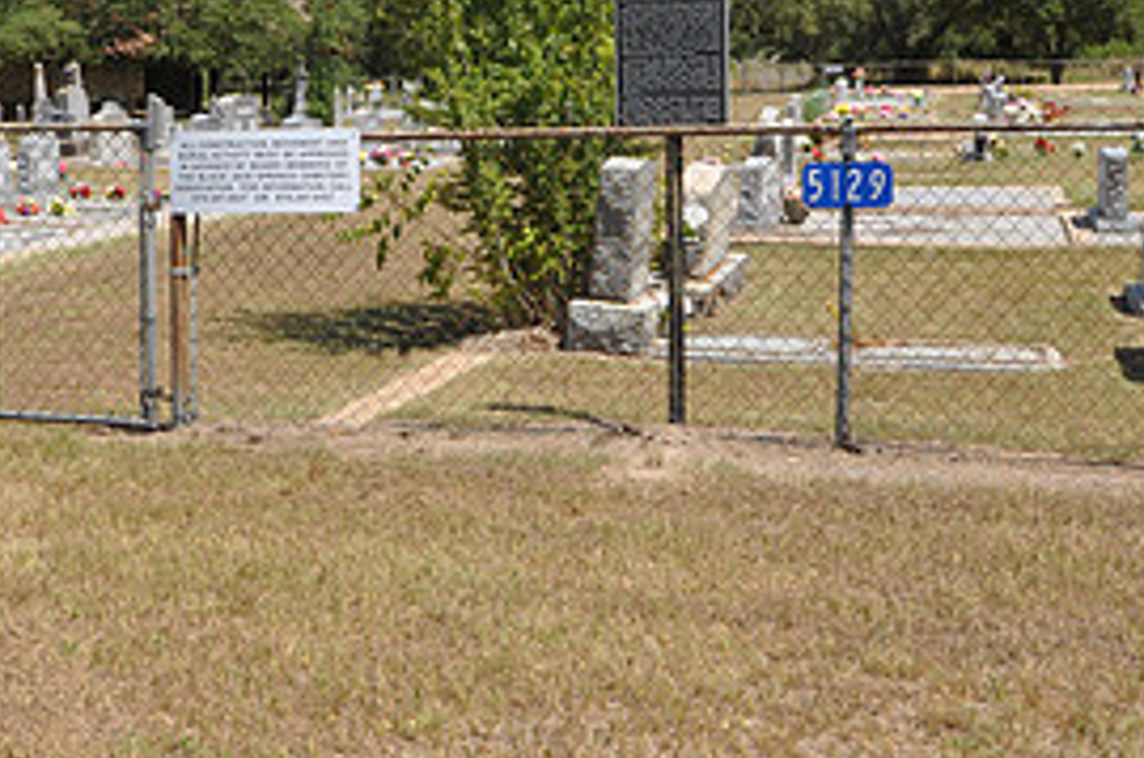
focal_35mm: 58
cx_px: 496
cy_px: 180
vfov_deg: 23.0
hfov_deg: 34.5
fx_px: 1840
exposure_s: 1/125
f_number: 11
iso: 200
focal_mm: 18
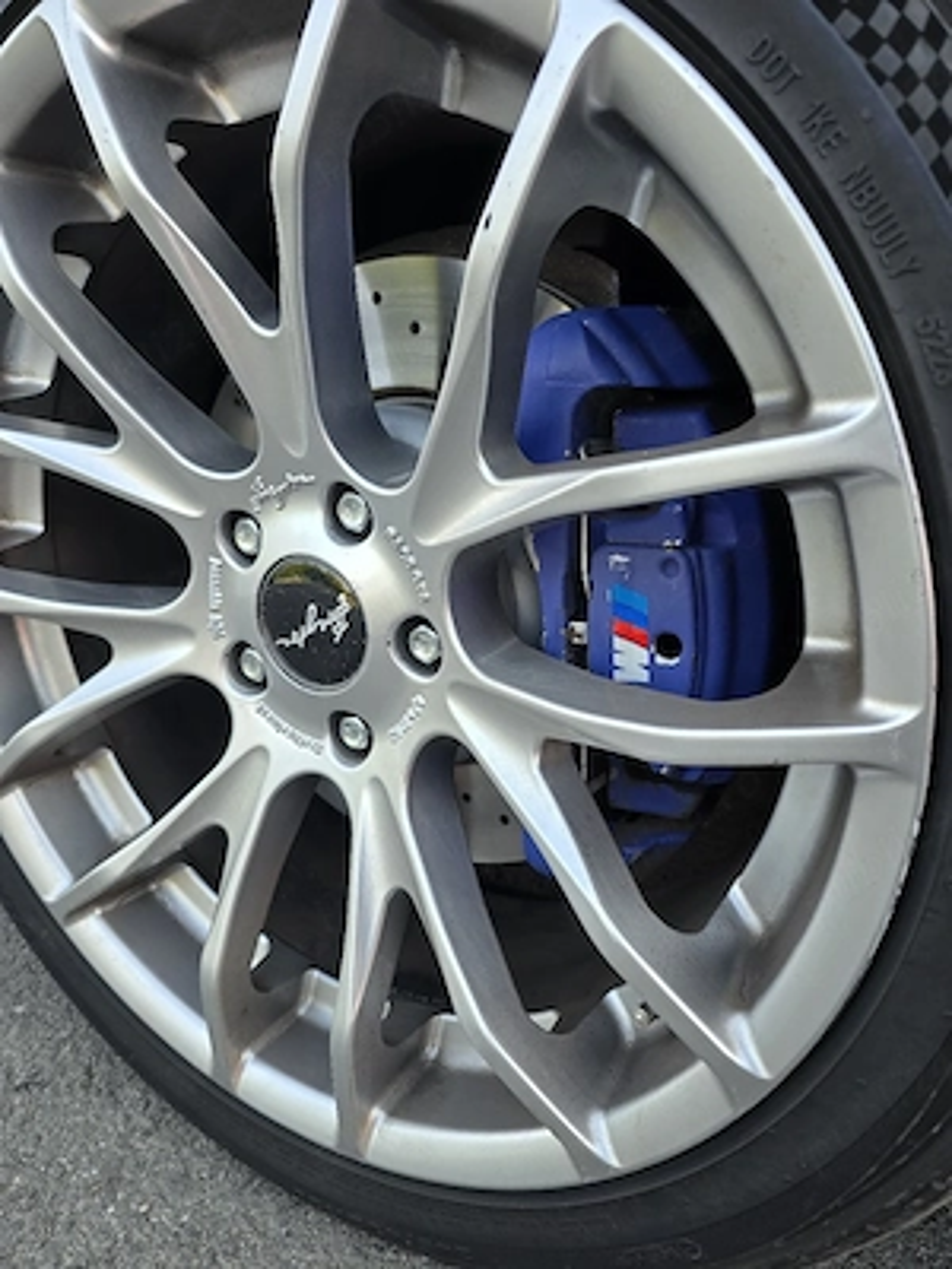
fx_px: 843
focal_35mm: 23
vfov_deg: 73.9
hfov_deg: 58.9
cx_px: 476
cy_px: 634
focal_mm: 6.3
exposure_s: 1/182
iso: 32
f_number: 1.7
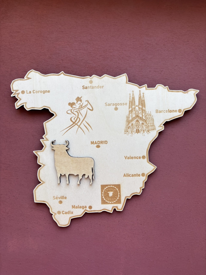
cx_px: 103
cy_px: 138
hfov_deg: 53.1
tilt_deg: -80.1
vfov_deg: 67.3
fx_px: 206
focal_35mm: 26
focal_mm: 5.96
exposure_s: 1/121
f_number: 1.6
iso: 40
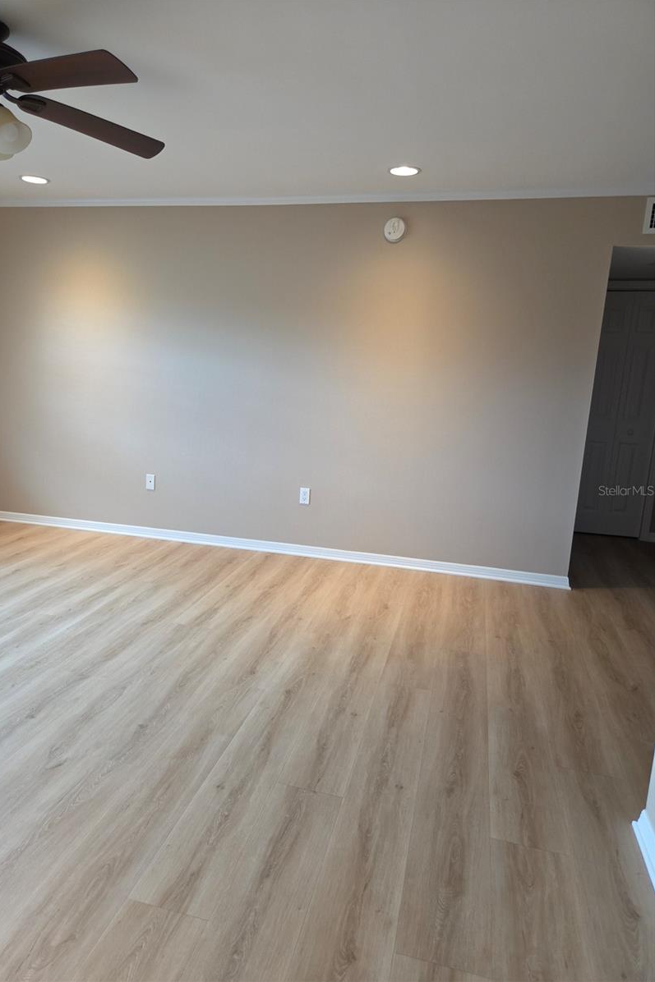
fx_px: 655
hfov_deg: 53.0
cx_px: 287
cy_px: 490
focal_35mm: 24
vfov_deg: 73.8
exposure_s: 1/120
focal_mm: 5.4
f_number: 1.8
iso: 320
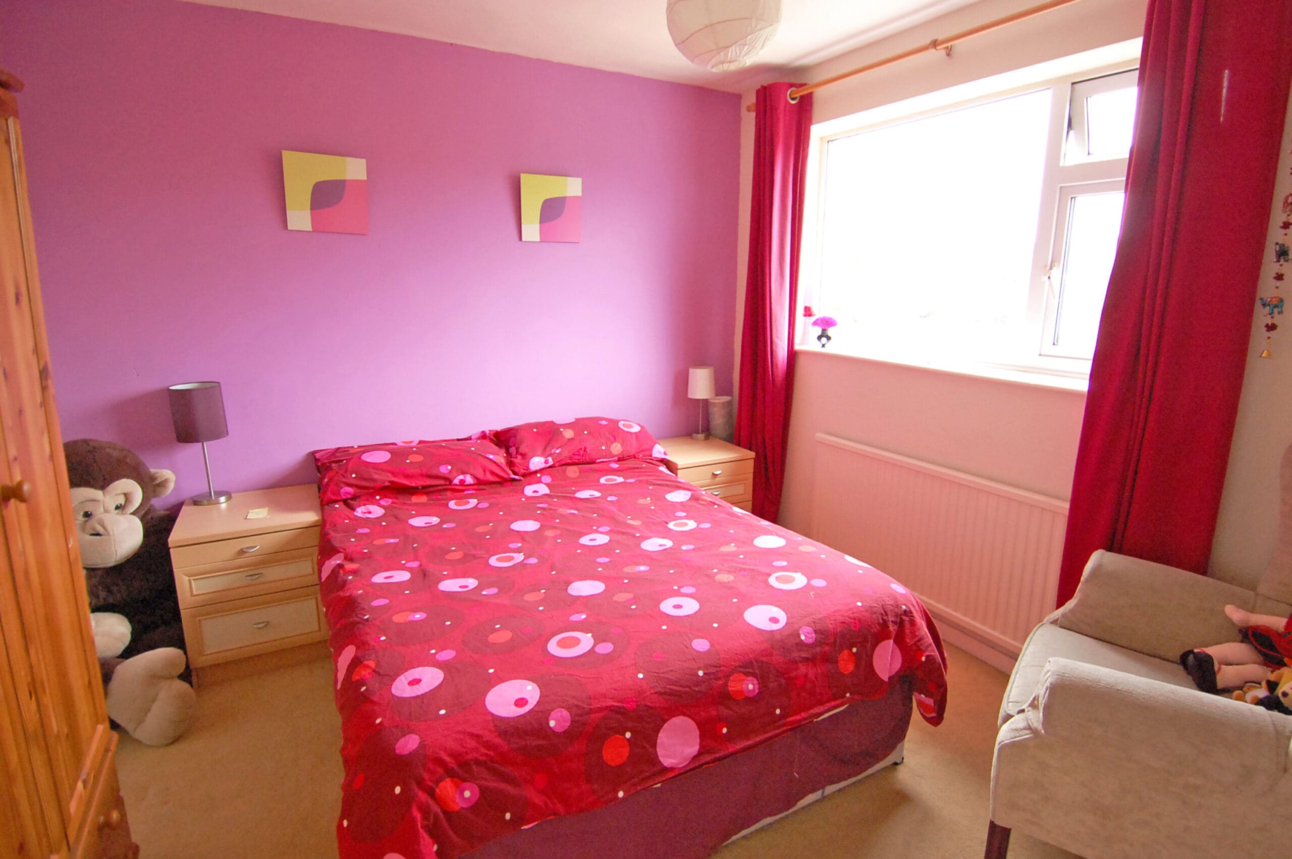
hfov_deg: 90.1
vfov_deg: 67.3
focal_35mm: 18
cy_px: 430
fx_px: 645
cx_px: 646
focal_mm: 12
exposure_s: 1/60
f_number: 4
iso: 1600
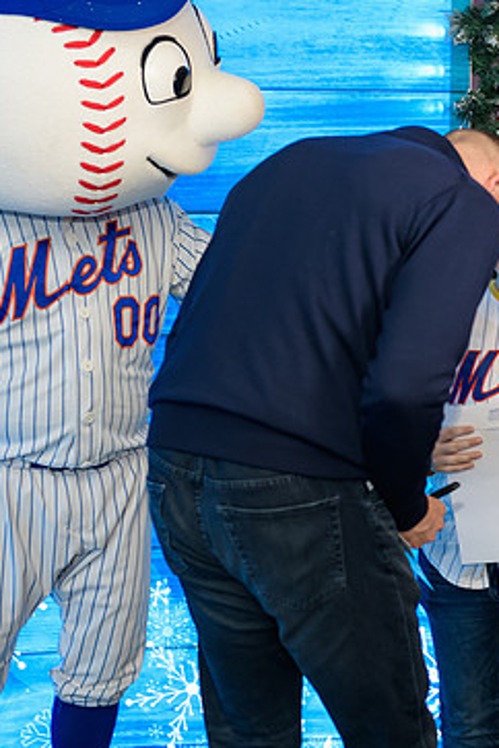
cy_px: 366
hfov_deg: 16.4
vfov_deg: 24.5
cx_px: 379
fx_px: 1726
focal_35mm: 83
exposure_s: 1/125
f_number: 3.2
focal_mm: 52
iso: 400
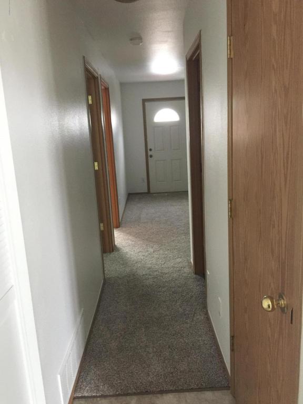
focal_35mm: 29
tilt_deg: -11.8
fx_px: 338
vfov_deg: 61.7
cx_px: 152
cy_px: 202
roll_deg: +2.8
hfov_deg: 48.2
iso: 125
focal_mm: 4.15
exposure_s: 1/15
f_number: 2.2
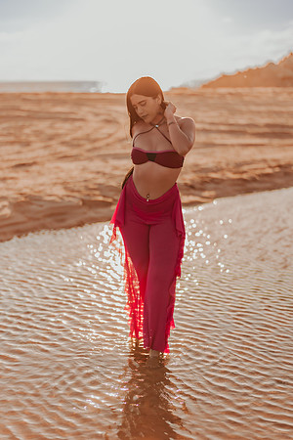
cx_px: 146
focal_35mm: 58
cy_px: 220
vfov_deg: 34.5
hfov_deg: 23.4
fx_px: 708
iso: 100
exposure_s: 1/5000
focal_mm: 58
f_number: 1.4
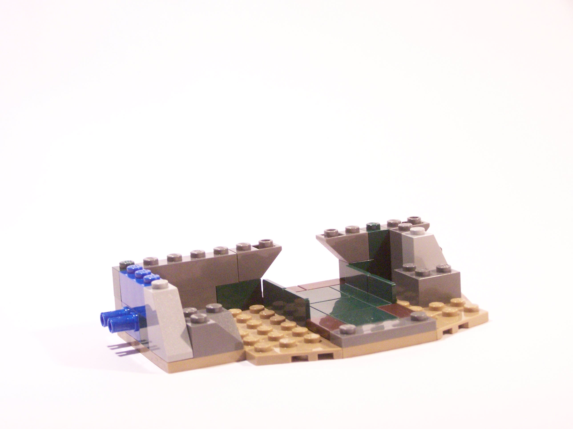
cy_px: 214
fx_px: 1241
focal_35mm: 75
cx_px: 286
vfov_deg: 19.6
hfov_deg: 26.0
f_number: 3.2
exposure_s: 1/45
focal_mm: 12.4
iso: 400
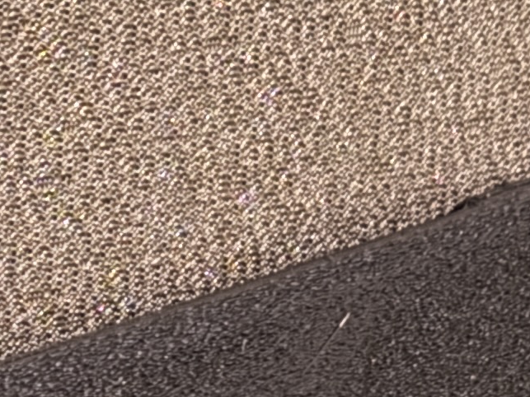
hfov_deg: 6.6
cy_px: 1232
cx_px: 36
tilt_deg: -32.1
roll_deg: -1.0
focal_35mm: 301
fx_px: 4608
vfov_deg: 4.7
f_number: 1.78
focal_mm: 6.76
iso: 500
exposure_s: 1/7
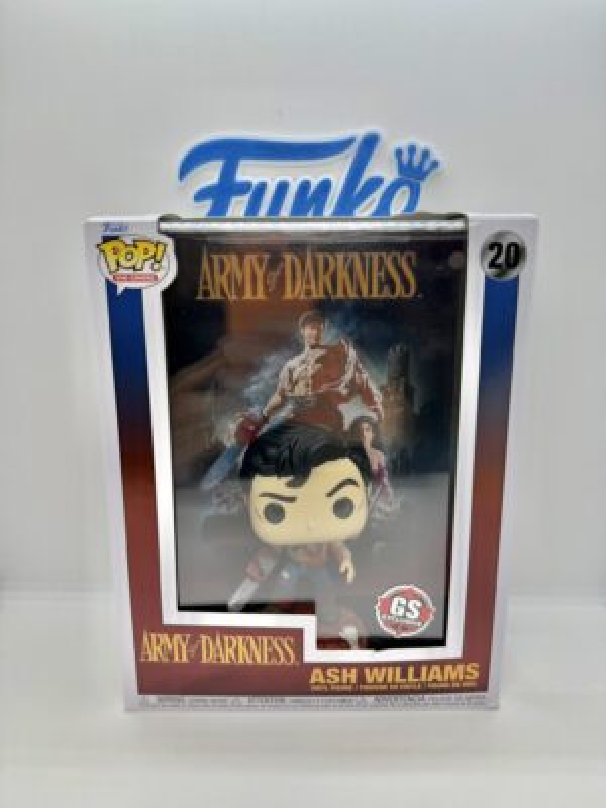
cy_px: 404
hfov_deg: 56.8
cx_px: 303
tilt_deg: -12.0
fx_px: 560
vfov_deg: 71.6
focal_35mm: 24
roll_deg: +0.8
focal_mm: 6.76
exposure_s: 1/167
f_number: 1.78
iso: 64
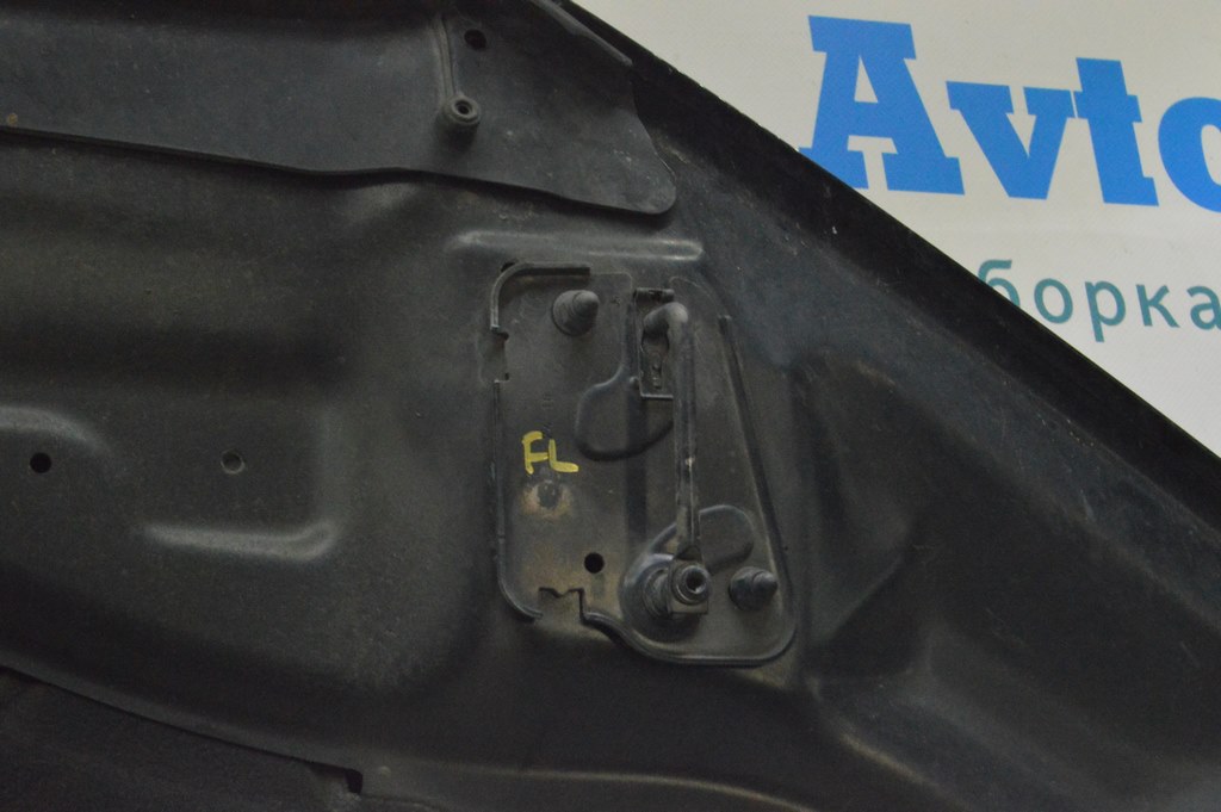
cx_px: 610
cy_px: 406
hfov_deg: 26.0
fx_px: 2643
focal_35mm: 78
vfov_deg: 17.5
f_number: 20
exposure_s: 1/30
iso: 6400
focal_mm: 52
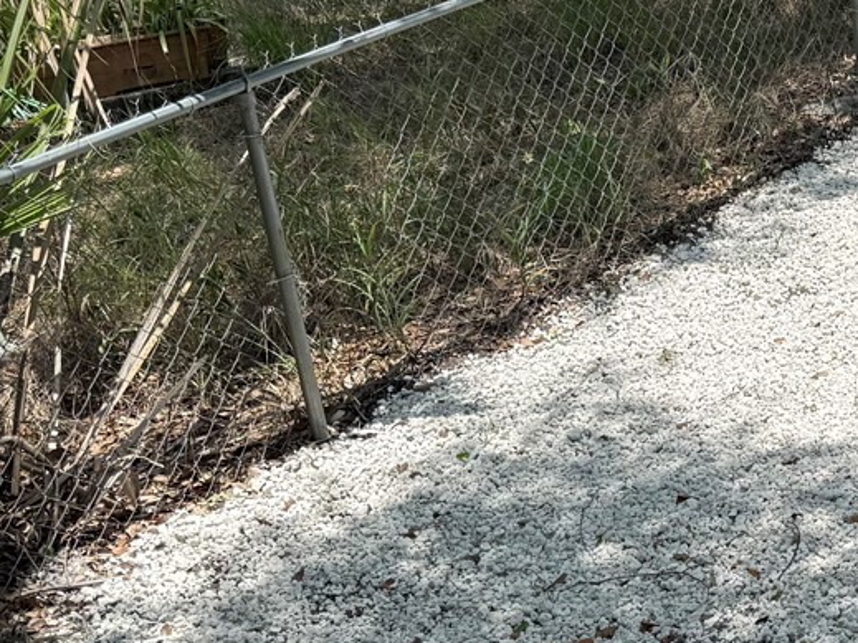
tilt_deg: -18.0
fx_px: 1834
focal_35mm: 74
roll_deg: +8.6
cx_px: 1137
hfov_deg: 23.1
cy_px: 225
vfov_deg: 19.8
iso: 80
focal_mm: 6.76
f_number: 1.78
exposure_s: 1/3021
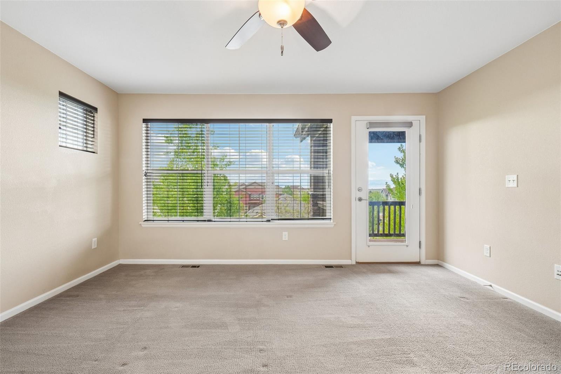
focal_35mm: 15
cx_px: 280
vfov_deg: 77.3
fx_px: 234
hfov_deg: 100.4
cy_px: 187
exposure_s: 1/15
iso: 400
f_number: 8
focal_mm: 10
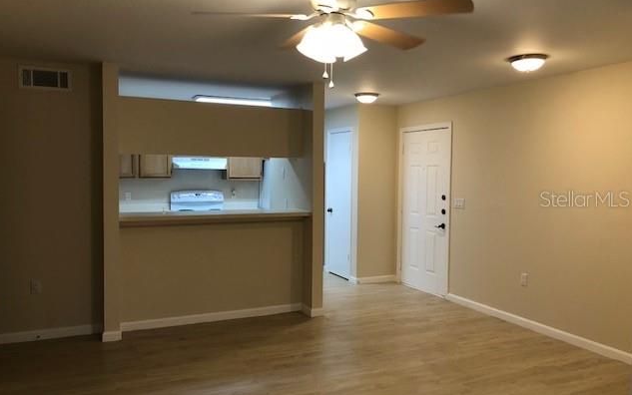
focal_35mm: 30
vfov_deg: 41.9
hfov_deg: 62.9
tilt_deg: -1.7
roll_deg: -0.6
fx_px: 517
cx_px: 315
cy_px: 198
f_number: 1.8
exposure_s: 1/30
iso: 40
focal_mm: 4
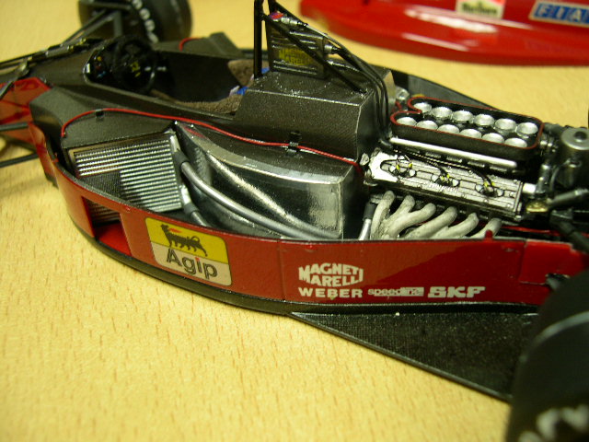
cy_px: 221
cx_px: 294
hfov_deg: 49.0
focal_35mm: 38
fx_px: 647
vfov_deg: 37.7
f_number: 2.8
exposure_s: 1/4.7
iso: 159
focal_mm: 8
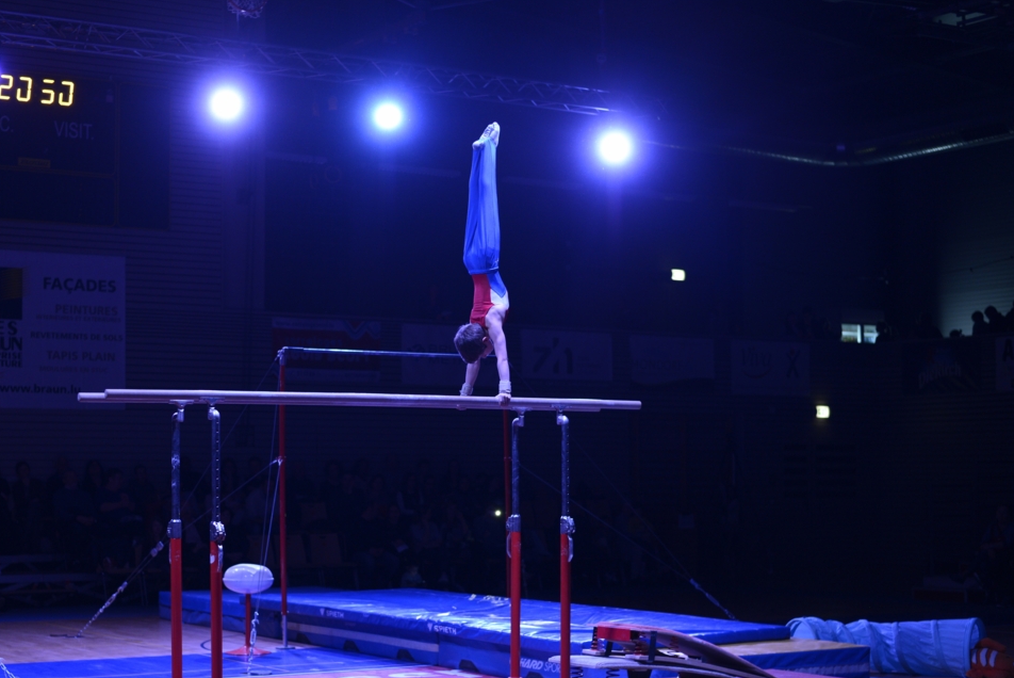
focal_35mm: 63
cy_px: 417
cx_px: 440
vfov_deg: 21.6
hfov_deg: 31.8
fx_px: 1776
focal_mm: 50
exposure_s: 1/160
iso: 800
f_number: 2.2
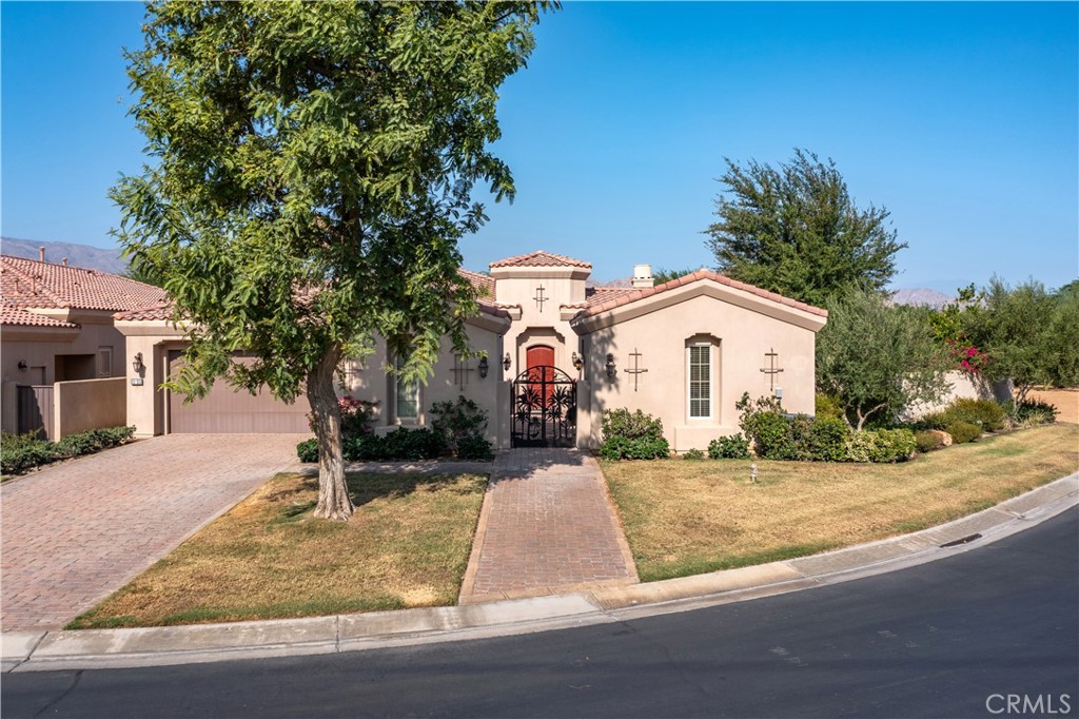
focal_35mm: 28
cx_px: 540
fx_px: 839
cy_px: 360
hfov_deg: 65.5
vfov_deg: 46.4
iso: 100
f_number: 5.6
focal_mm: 10.26
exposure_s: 1/1250
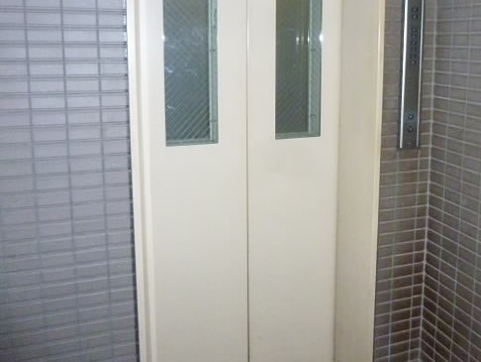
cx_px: 283
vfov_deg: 39.1
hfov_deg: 51.1
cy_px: 115
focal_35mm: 36
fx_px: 500
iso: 800
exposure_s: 1/60
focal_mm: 4.5
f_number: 3.1
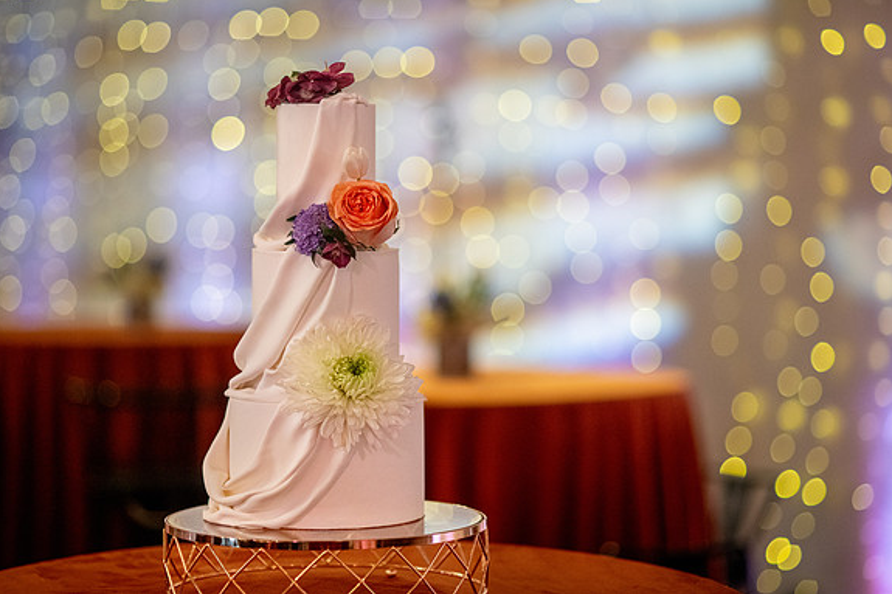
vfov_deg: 12.1
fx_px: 2799
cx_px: 444
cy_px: 315
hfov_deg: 18.1
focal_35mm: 113
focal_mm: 105
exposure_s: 1/400
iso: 1600
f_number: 2
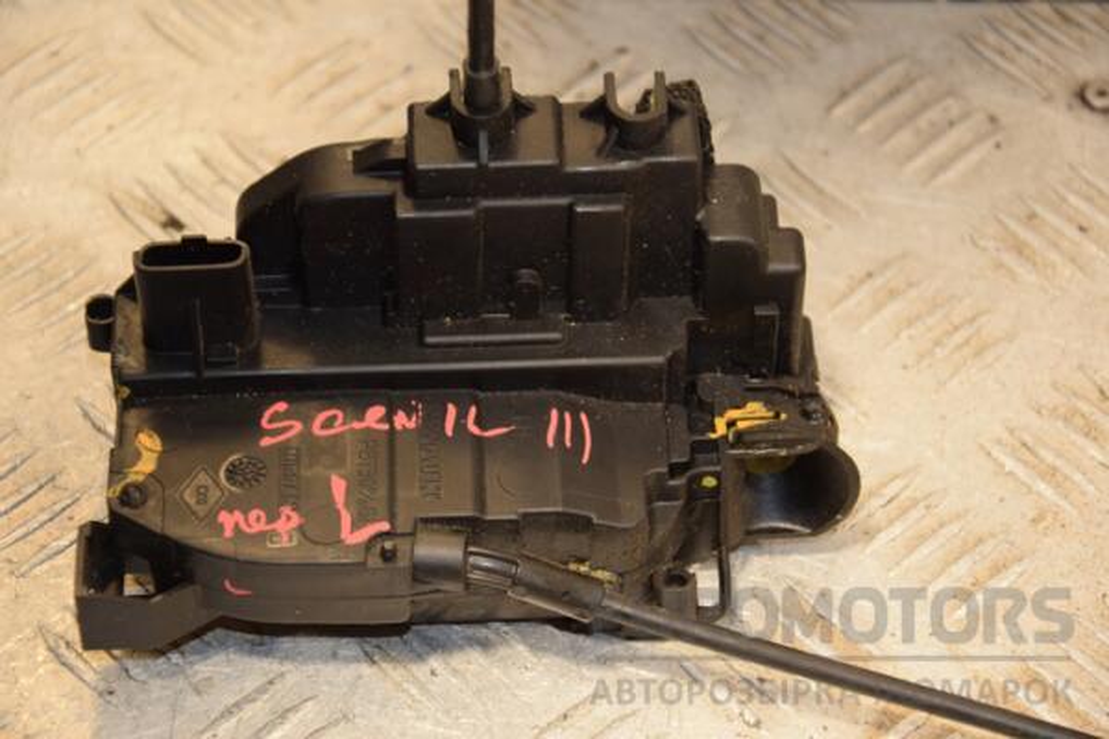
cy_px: 370
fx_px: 4158
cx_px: 554
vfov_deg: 10.2
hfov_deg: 15.2
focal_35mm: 135
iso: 800
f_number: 5.6
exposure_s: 1/125
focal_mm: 90
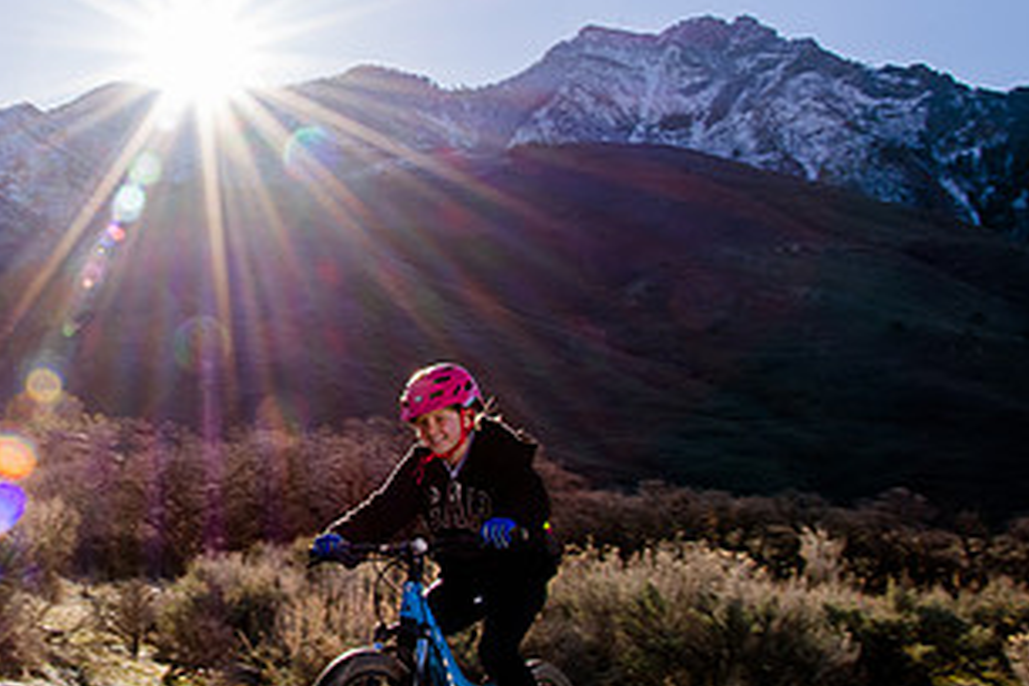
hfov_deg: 34.9
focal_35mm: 53
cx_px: 62
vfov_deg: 25.5
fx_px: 1515
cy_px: 315
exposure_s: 1/125
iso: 250
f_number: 18
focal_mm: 24
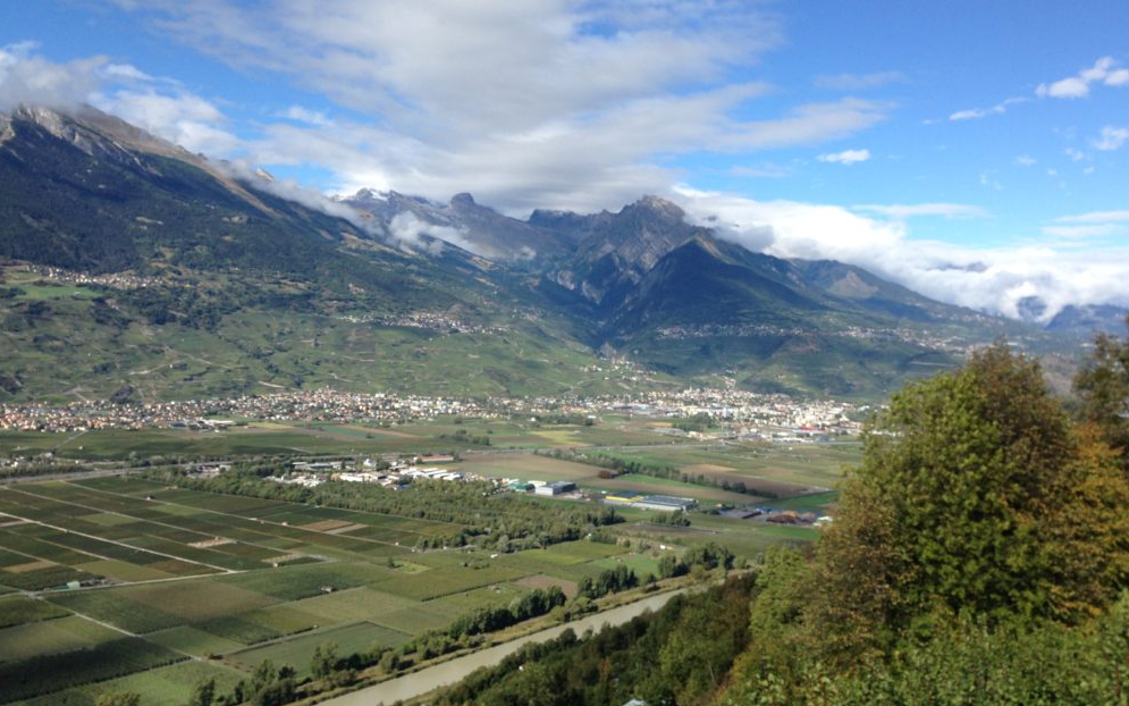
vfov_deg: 35.3
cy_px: 363
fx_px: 1108
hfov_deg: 54.0
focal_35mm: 36
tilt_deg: -0.7
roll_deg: -2.9
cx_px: 574
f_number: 2.4
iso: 50
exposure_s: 1/1427
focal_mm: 4.12
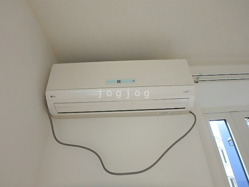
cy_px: 94
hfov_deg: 79.0
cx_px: 124
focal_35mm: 21
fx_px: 151
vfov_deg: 63.4
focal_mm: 3.7
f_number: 3.5
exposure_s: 1/50
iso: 200
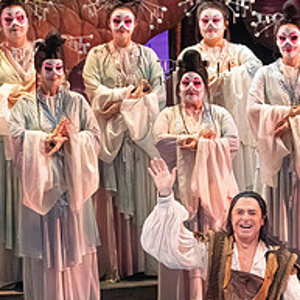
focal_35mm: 510
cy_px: 274
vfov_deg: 3.4
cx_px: 236
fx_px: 5001
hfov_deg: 3.4
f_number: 10
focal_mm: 200
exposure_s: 1/1000
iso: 20000
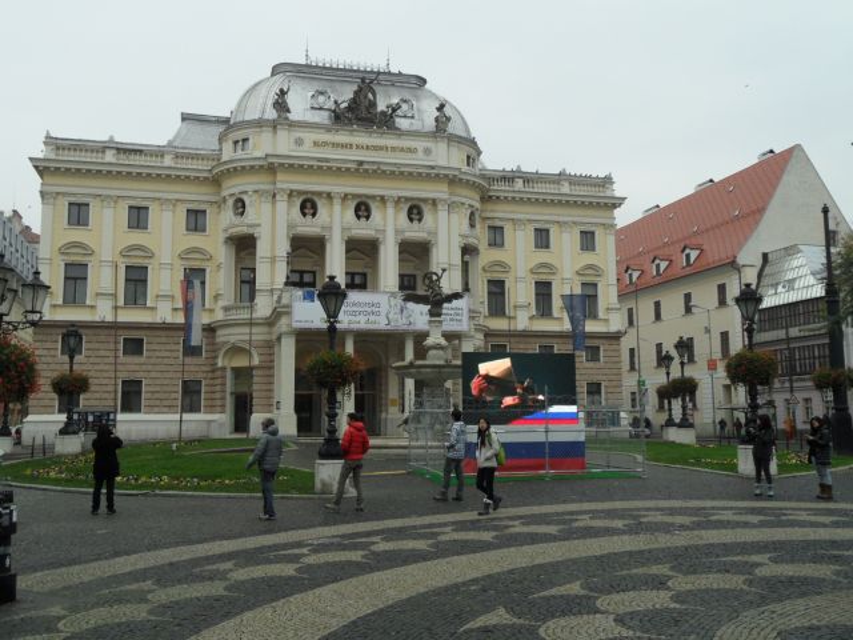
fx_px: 789
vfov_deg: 44.2
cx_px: 426
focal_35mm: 32
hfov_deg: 56.8
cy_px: 320
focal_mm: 5.3
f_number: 3.4
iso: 80
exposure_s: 1/250
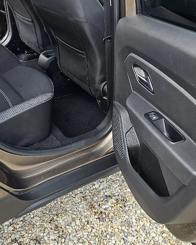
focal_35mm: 41
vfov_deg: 44.3
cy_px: 87
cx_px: 83
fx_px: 298
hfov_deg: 36.4
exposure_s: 1/101
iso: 50
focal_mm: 5.4
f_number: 1.8
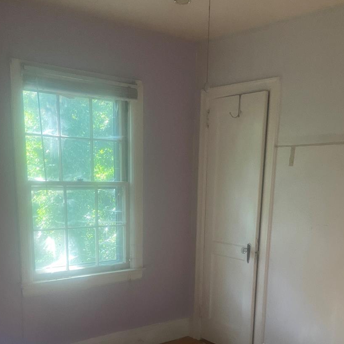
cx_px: 168
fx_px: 483
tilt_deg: -14.1
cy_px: 284
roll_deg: +0.4
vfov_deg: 37.5
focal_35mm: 43
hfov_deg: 39.2
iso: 200
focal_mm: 4.25
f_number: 1.8
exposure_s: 1/60
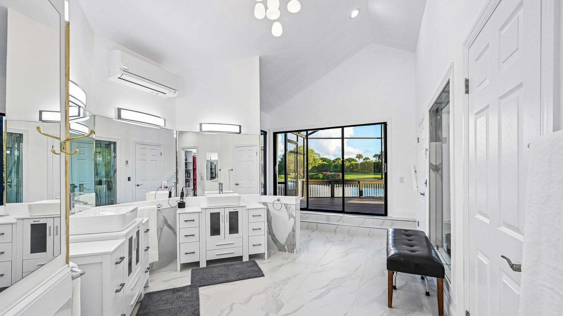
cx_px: 282
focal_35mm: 15
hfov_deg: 103.0
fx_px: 224
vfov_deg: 70.4
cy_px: 169
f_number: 8
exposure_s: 1/500
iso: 1600
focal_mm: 14
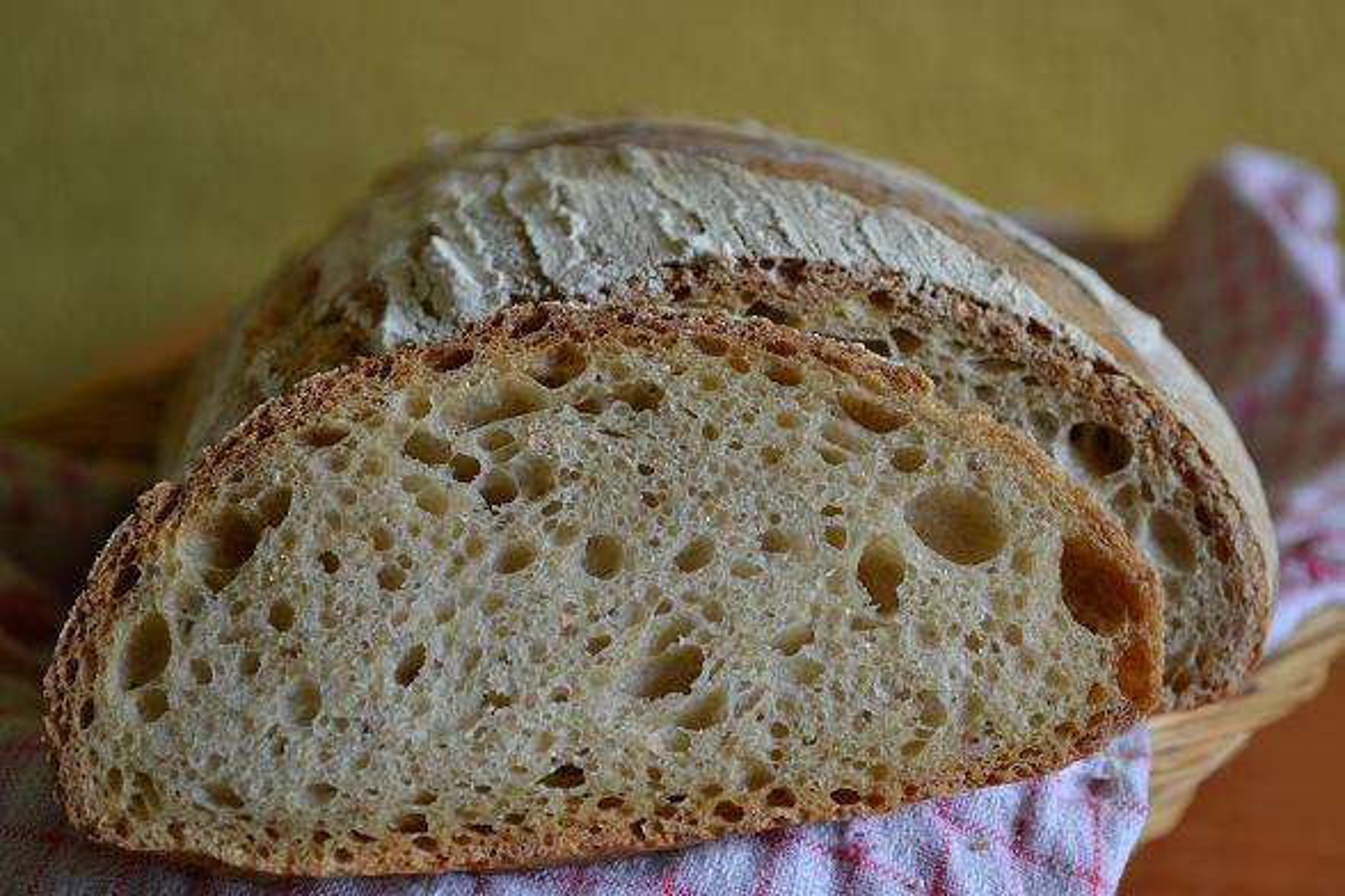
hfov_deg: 29.2
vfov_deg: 19.7
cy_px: 448
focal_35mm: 69
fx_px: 2578
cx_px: 672
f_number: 6.3
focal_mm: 46
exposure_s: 1/15
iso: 100
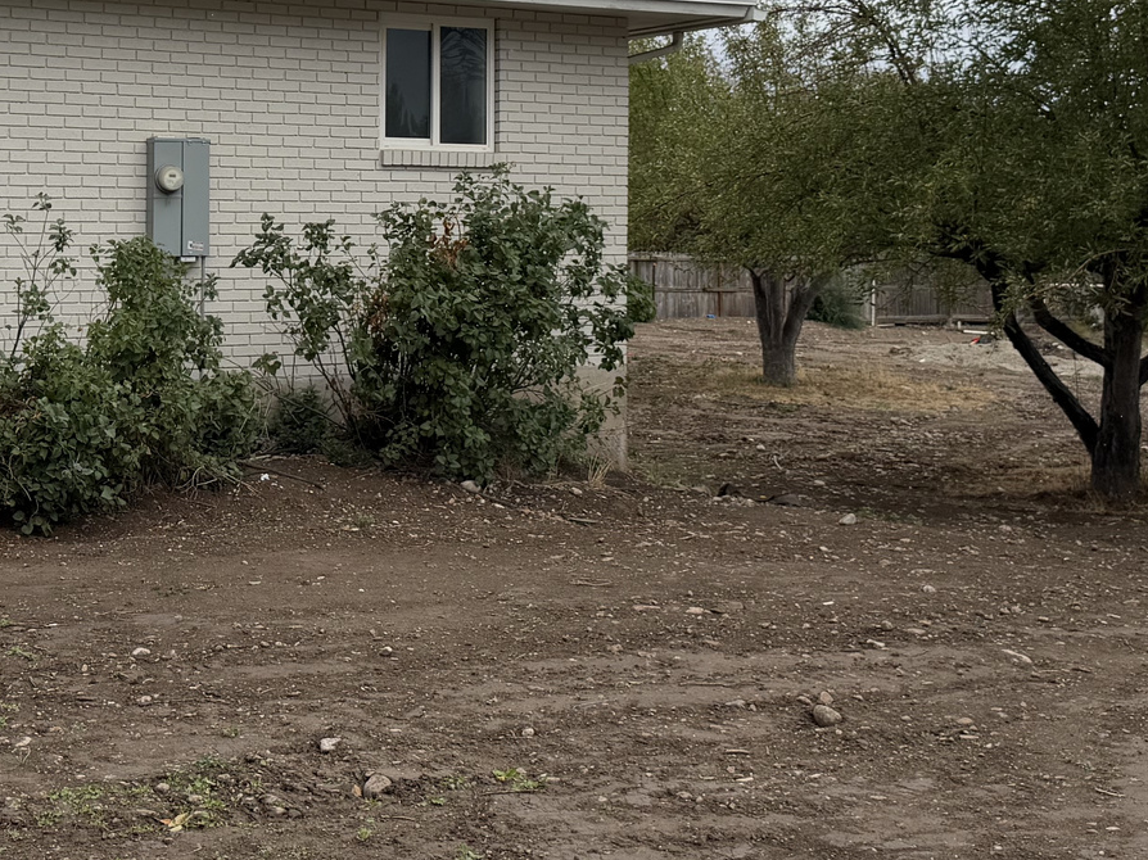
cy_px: 202
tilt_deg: +1.3
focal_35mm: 55
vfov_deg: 26.2
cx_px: 406
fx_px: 1824
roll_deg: -0.2
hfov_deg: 34.7
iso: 80
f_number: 1.78
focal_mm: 6.76
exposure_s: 1/3425
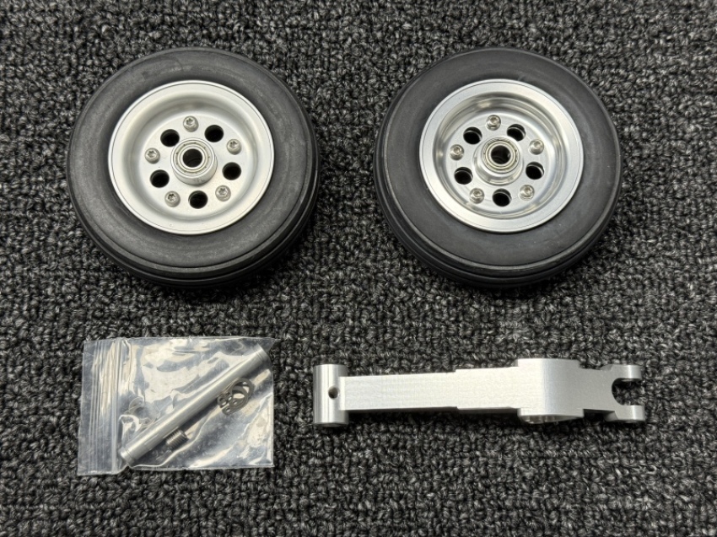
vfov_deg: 30.3
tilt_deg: -74.7
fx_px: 994
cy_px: 268
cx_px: 358
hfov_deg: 39.7
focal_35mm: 48
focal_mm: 6.76
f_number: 1.78
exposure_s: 1/100
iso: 100
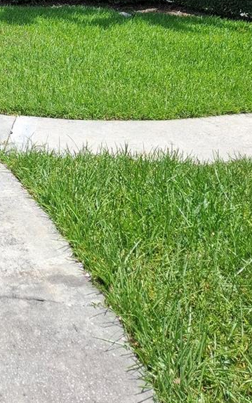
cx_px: -37
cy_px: 7
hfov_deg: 23.5
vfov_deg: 36.0
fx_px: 560
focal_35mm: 51
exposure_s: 1/1795
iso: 50
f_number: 1.8
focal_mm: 5.54
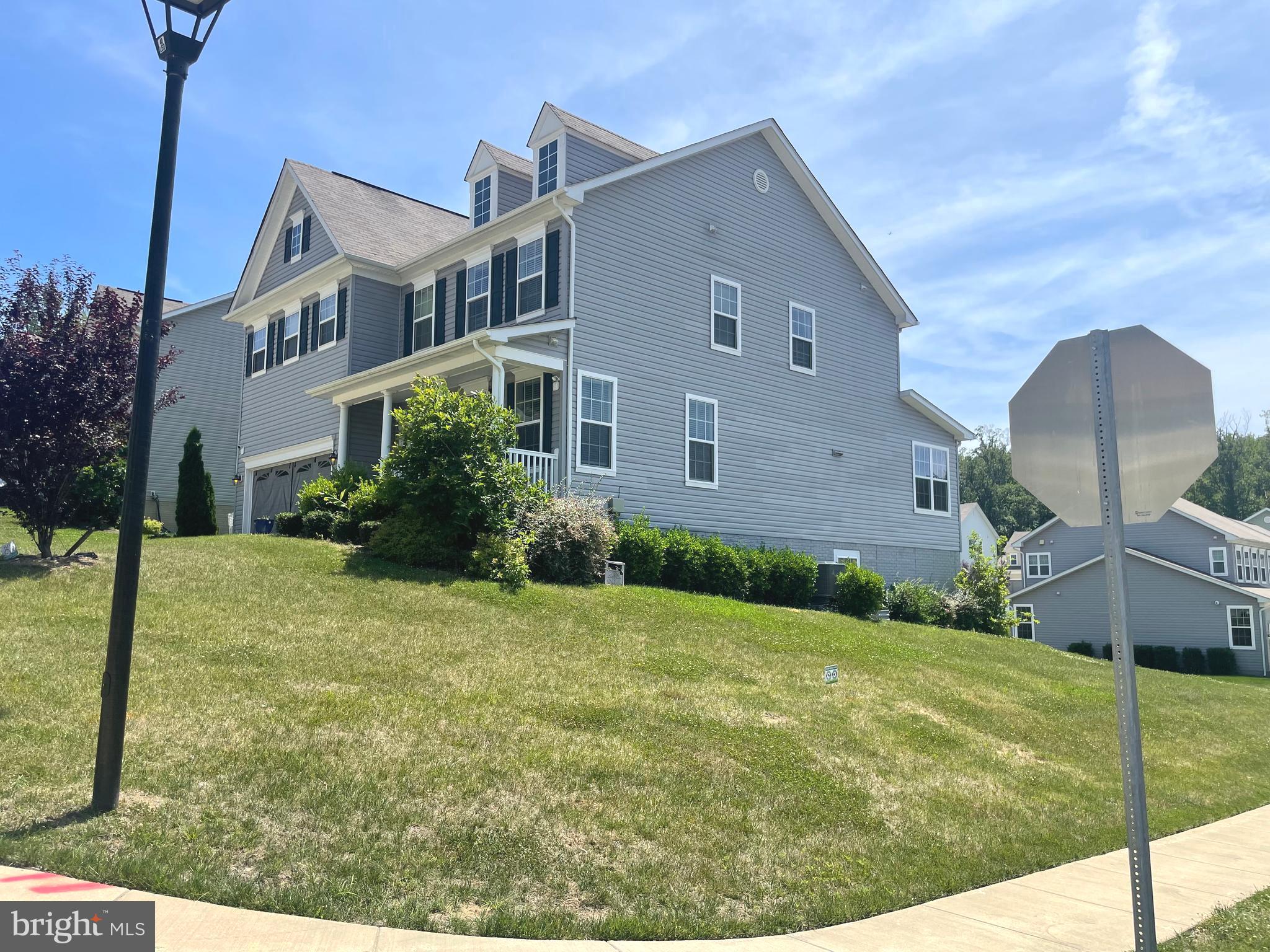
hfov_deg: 67.3
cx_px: 635
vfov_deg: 53.1
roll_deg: +0.1
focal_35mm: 26
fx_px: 954
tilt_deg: +7.5
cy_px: 476
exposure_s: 1/3401
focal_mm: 4.2
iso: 32
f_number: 1.6
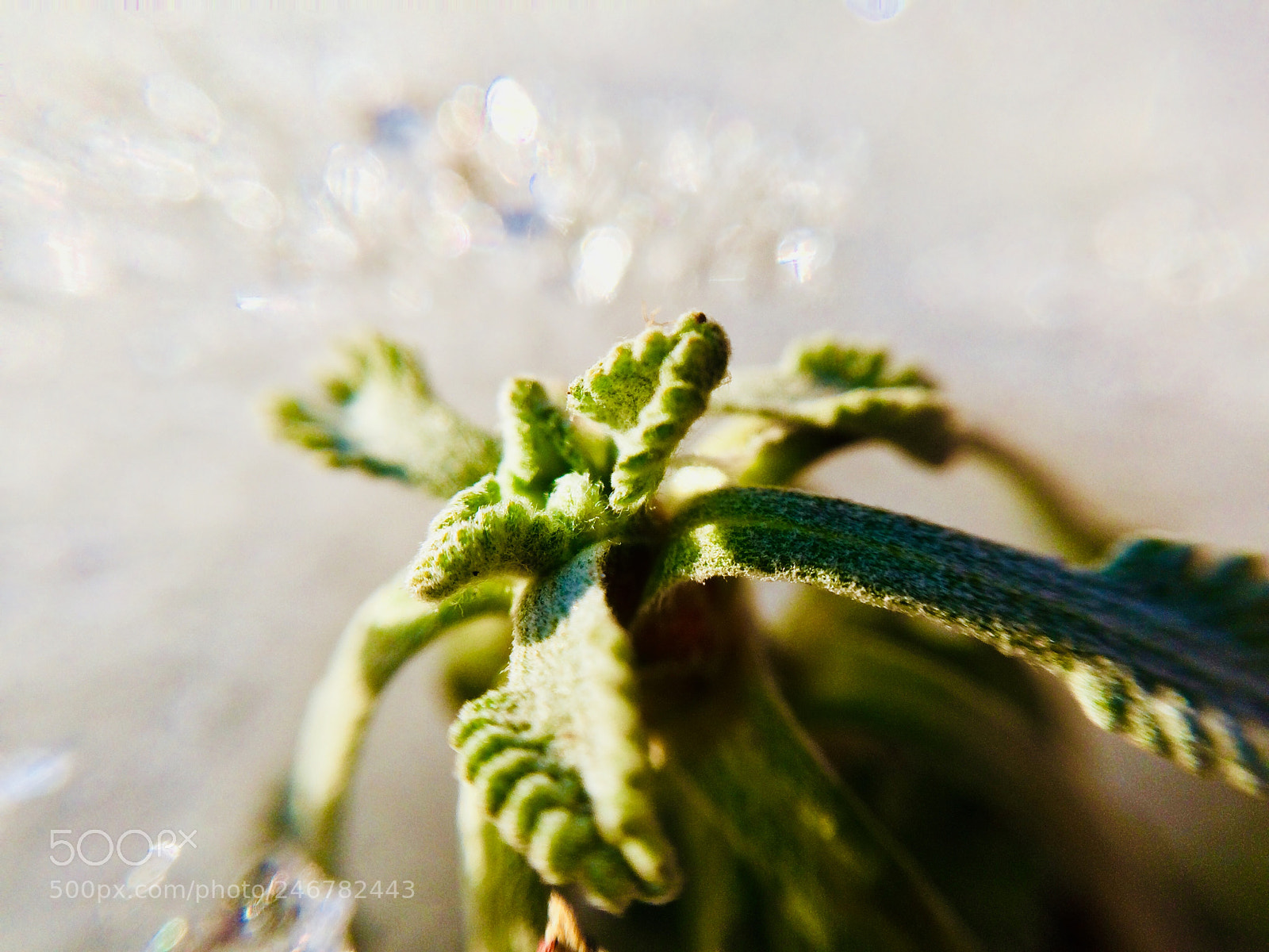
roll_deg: -9.5
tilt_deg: -44.8
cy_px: 476
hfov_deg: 61.7
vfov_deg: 48.2
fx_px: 1063
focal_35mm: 29
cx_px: 634
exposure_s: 1/1368
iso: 32
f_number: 2.2
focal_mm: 4.15
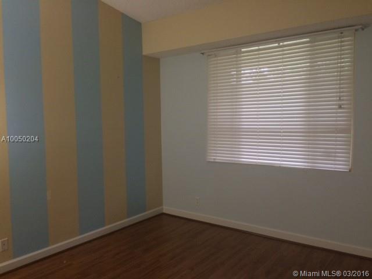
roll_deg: +1.7
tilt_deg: -3.6
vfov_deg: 48.2
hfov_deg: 61.7
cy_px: 140
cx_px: 186
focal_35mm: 29
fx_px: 312
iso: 160
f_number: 2.2
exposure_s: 1/30
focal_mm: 4.15
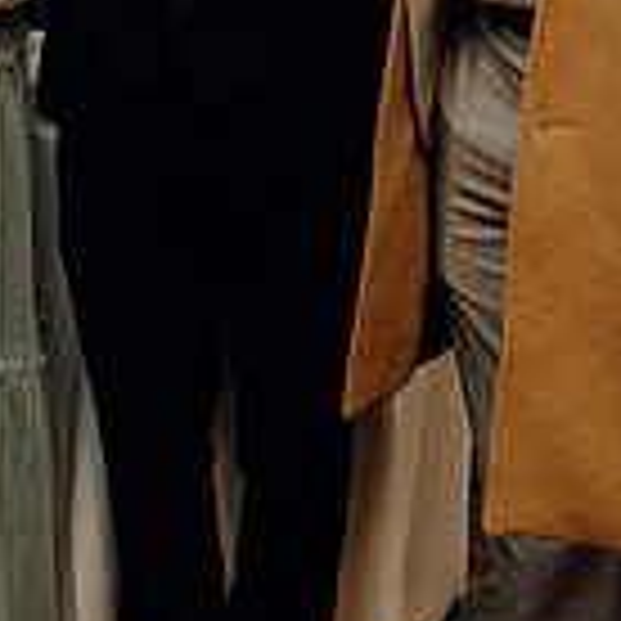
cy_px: -106
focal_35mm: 96
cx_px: -238
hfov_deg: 16.8
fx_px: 1948
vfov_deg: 17.3
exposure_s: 1/160
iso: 2500
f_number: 3.5
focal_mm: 26
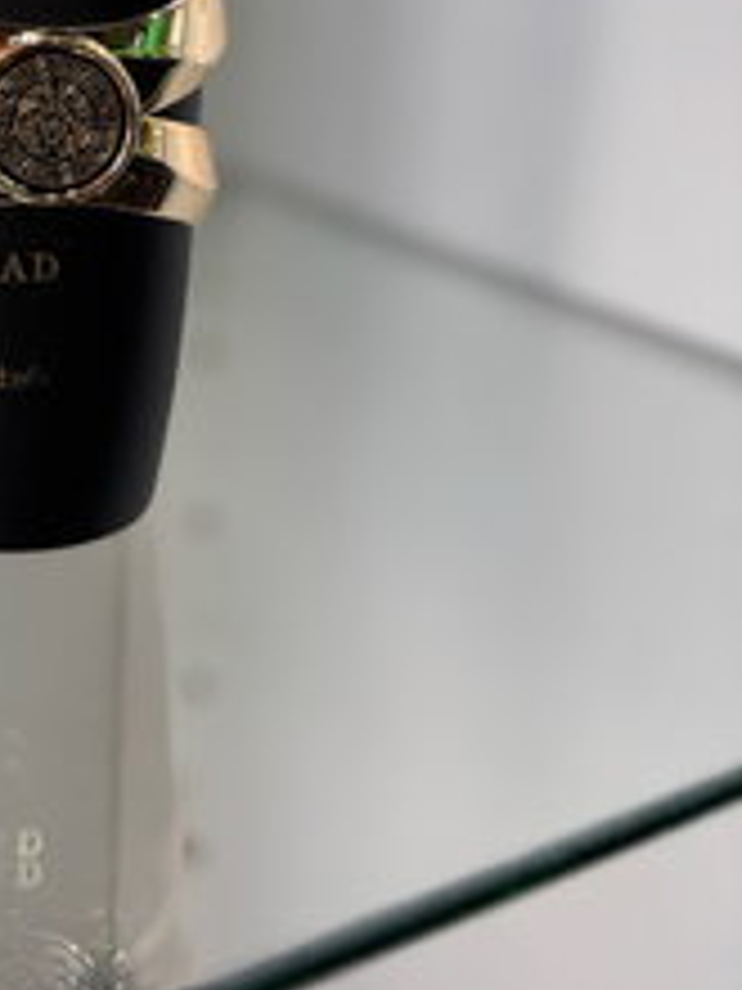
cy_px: -160
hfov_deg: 21.6
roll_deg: -1.3
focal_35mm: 63
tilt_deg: -5.5
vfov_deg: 27.5
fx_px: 1801
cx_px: -153
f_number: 1.6
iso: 160
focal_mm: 5.96
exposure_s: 1/50
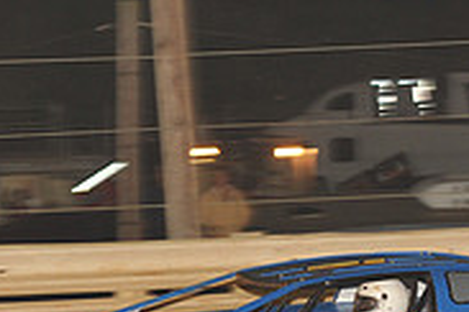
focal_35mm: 380
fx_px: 4950
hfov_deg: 5.4
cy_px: 327
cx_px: 220
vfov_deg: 3.6
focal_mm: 120
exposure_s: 1/320
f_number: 6.3
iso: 1000
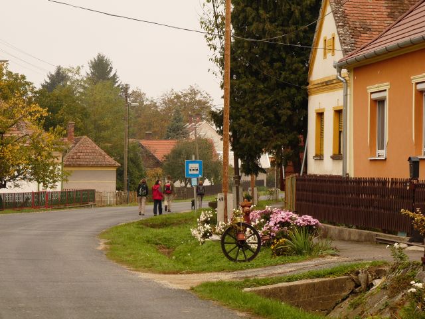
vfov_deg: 11.1
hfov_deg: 14.7
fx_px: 1645
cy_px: 160
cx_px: 212
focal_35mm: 134
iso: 100
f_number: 4.5
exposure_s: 1/250
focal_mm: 23.7
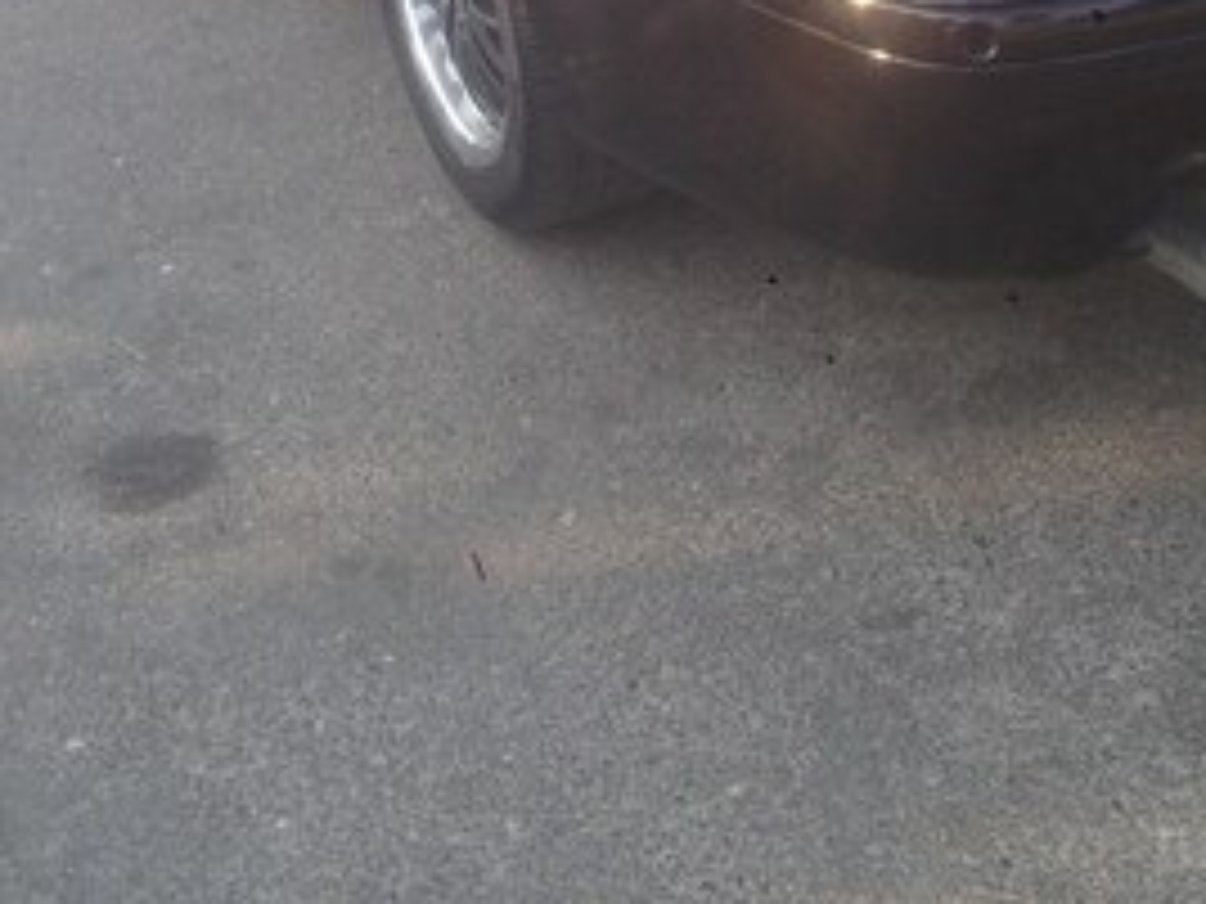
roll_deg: +2.8
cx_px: 580
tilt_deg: -14.1
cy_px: -207
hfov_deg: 31.7
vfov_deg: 22.0
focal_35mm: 61
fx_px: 2125
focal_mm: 4.12
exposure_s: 1/153
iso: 50
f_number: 2.4
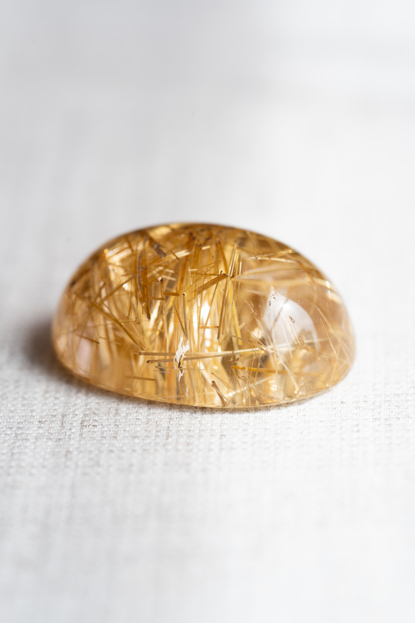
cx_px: 208
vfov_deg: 22.6
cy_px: 312
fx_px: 1556
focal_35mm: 90
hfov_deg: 15.2
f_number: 7.1
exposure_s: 1/30
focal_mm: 90
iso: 100
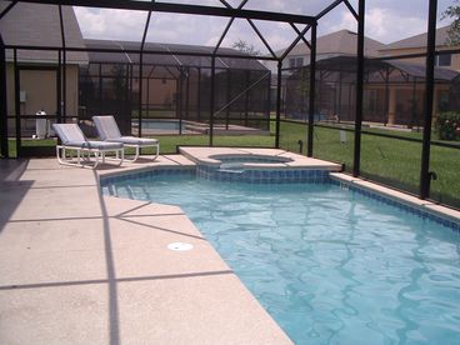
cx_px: 230
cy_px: 172
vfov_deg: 37.7
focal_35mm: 38
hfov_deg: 49.0
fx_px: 505
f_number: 4.8
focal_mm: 5.8
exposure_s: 1/250
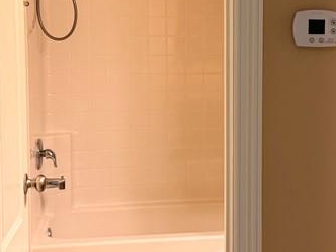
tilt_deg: -5.2
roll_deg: +1.6
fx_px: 718
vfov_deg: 19.8
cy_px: 84
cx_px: 234
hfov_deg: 26.1
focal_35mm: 74
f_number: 1.78
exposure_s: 1/60
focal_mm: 6.76
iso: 160
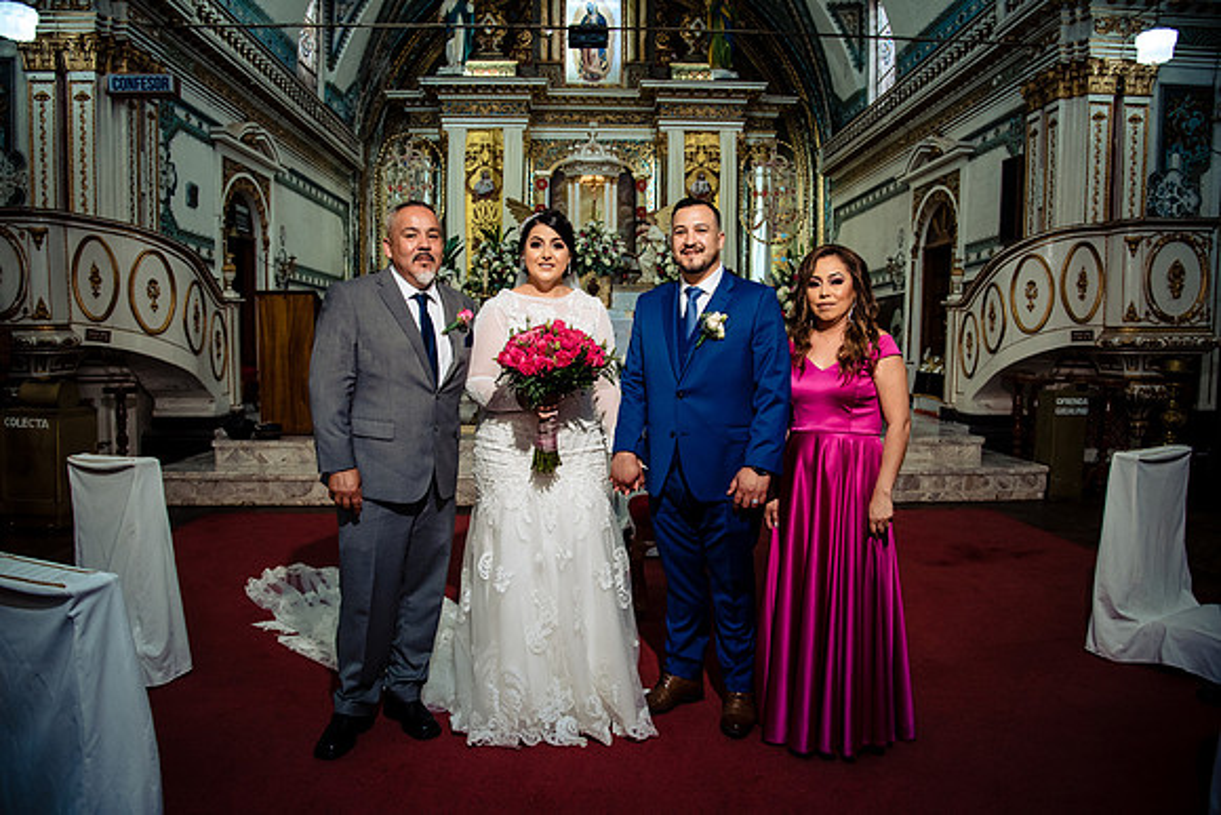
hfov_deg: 73.7
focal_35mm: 24
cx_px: 610
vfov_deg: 53.2
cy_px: 408
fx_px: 814
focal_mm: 24
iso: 2000
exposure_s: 1/125
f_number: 5.6
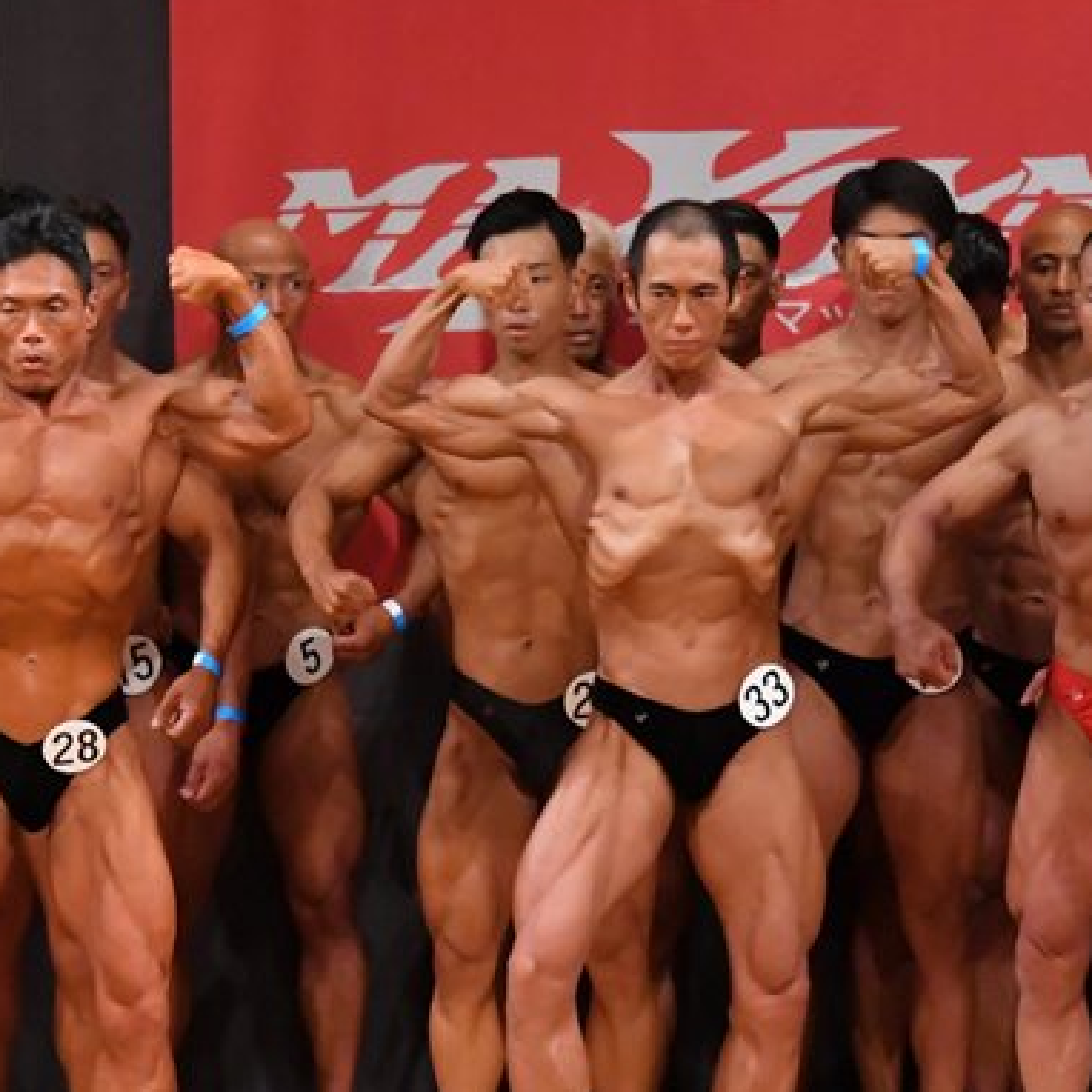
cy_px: 703
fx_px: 14776
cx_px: 184
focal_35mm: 414
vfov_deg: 4.2
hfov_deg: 4.2
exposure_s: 1/400
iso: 8000
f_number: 5.6
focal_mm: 160
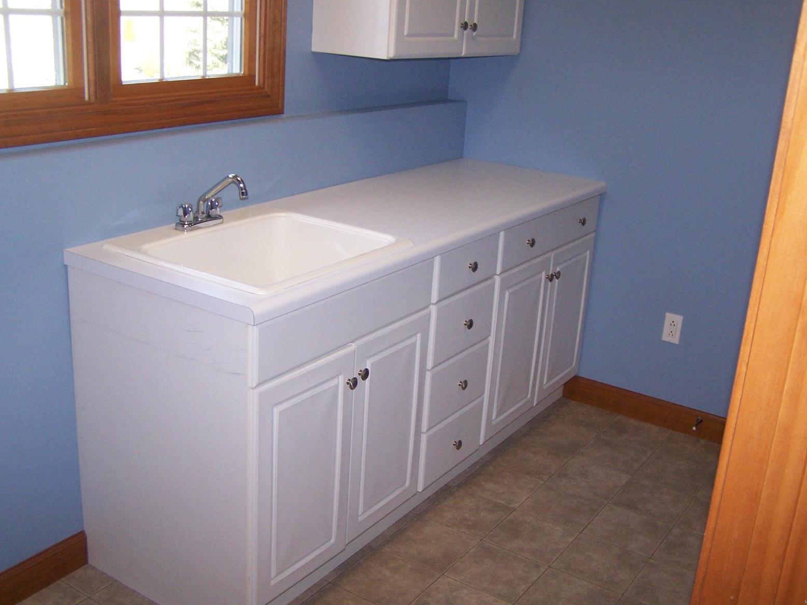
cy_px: 295
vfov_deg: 36.8
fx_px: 909
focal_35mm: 39
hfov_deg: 47.9
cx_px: 406
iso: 140
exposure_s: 1/60
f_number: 2.8
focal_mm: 6.3
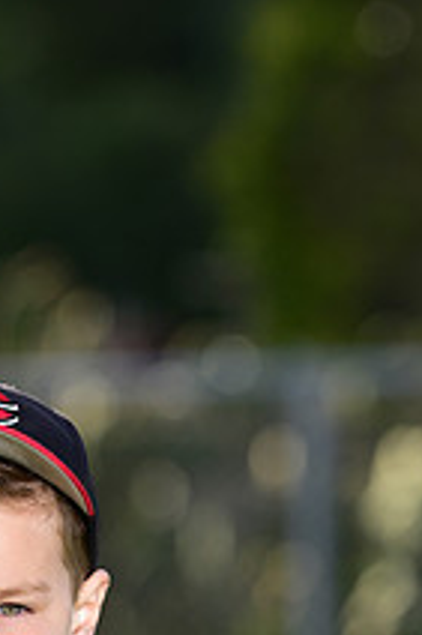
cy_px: 857
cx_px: -40
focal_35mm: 548
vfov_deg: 3.8
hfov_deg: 2.5
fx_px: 9651
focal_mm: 200
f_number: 5
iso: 80
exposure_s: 1/250
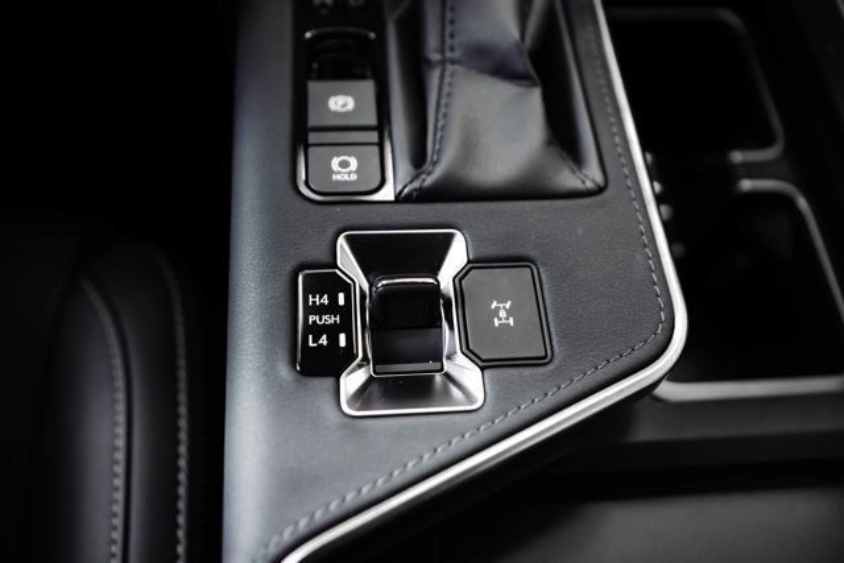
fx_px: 750
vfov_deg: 41.1
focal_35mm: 32
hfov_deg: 58.7
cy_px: 282
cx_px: 422
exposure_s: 1/250
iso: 800
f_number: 2.8
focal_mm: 32
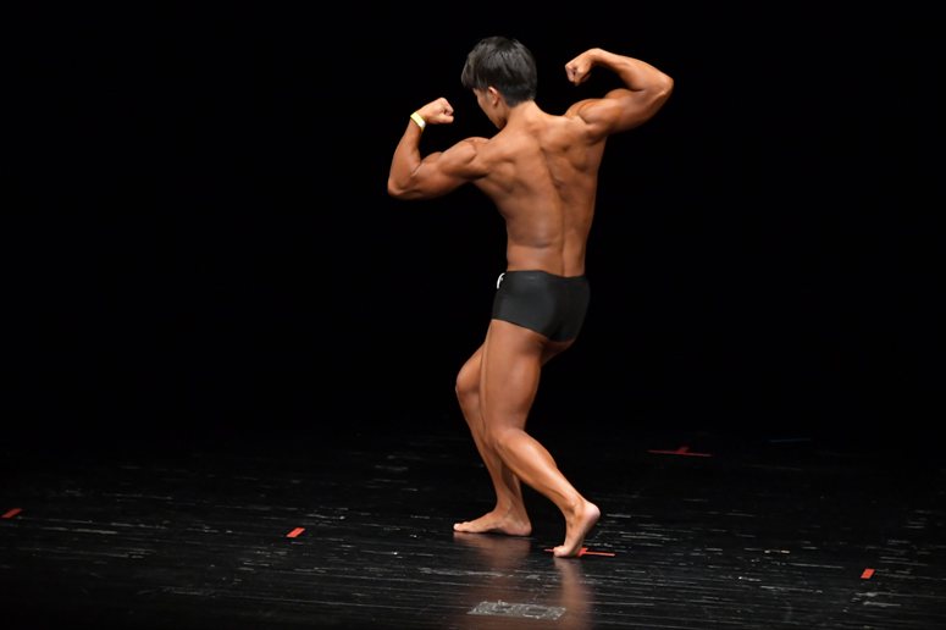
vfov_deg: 4.8
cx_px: 473
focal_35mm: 285
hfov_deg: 7.2
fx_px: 7486
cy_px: 315
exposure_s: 1/400
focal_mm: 190
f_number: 5.6
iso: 4000
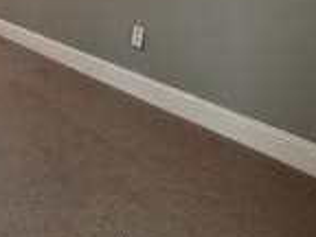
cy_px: -131
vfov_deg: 25.5
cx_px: -167
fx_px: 365
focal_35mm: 40
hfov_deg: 28.3
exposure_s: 1/60
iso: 241
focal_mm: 2.02
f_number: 1.7
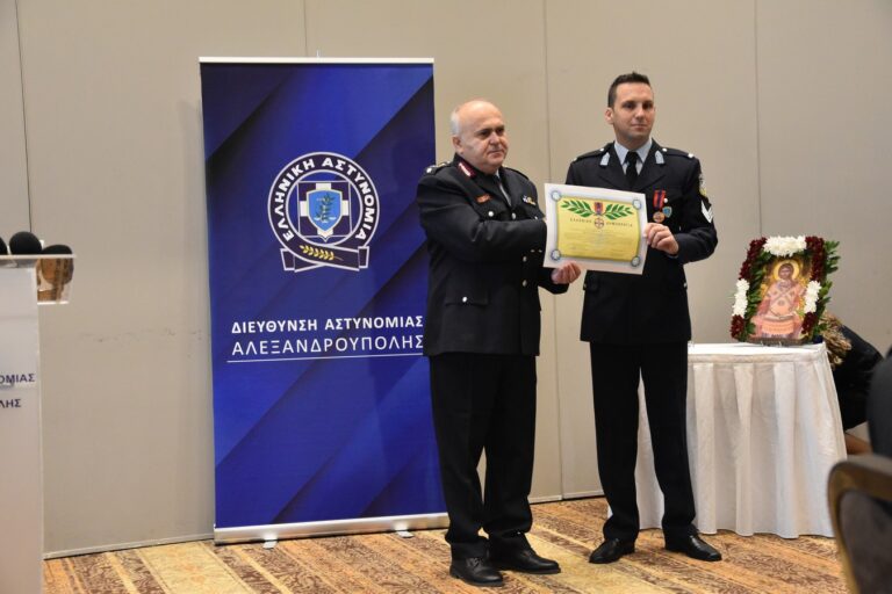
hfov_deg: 38.9
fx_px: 1264
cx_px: 446
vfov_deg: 26.5
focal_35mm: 51
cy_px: 297
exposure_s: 1/125
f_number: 4.2
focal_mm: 34
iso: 3200
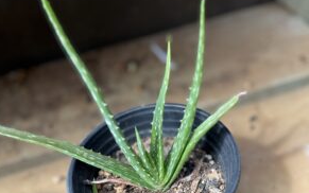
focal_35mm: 35
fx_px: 295
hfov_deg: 55.3
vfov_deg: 35.9
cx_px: 154
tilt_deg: -45.1
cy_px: 128
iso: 80
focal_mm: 6.76
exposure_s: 1/351
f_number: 1.78
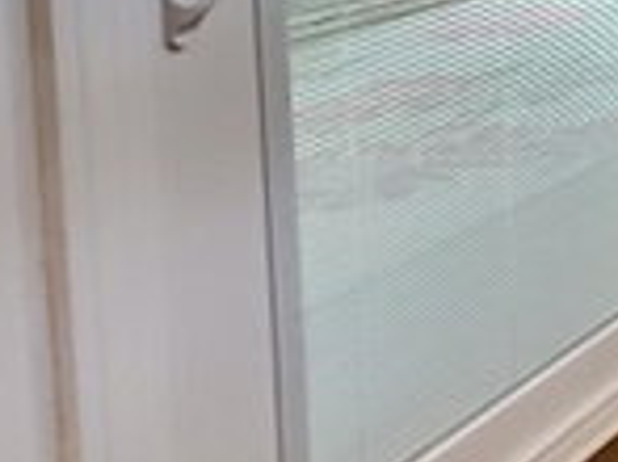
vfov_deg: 20.8
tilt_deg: -2.0
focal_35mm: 61
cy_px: -210
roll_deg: +0.1
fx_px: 1088
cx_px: 1322
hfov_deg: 17.6
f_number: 2.2
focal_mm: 2.22
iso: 640
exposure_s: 1/60
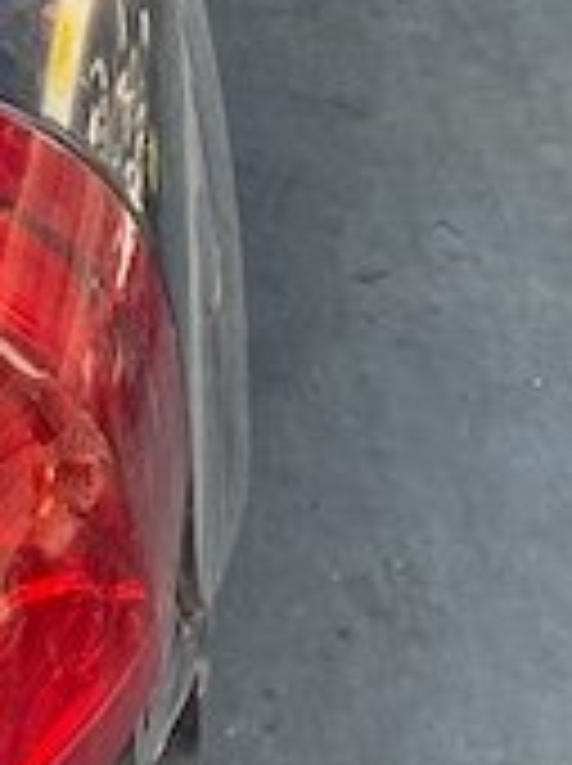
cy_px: -32
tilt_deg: -28.7
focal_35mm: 98
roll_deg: +0.9
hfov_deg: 14.3
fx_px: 2165
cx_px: -216
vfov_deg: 19.4
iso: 32
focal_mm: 4.25
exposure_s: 1/140
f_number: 1.8
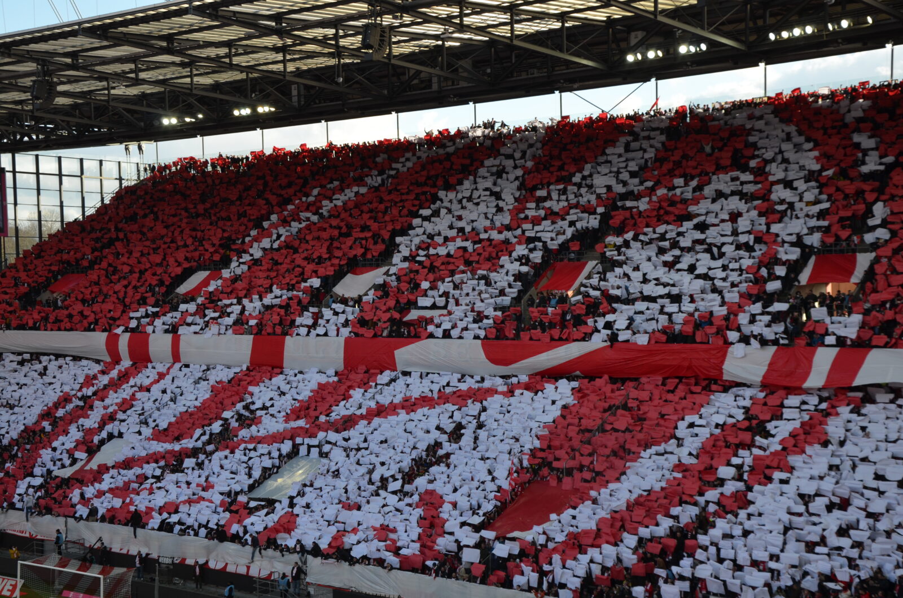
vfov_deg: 25.6
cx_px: 452
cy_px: 299
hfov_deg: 37.9
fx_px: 1314
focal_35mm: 52
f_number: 8
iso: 200
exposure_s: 1/200
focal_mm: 35
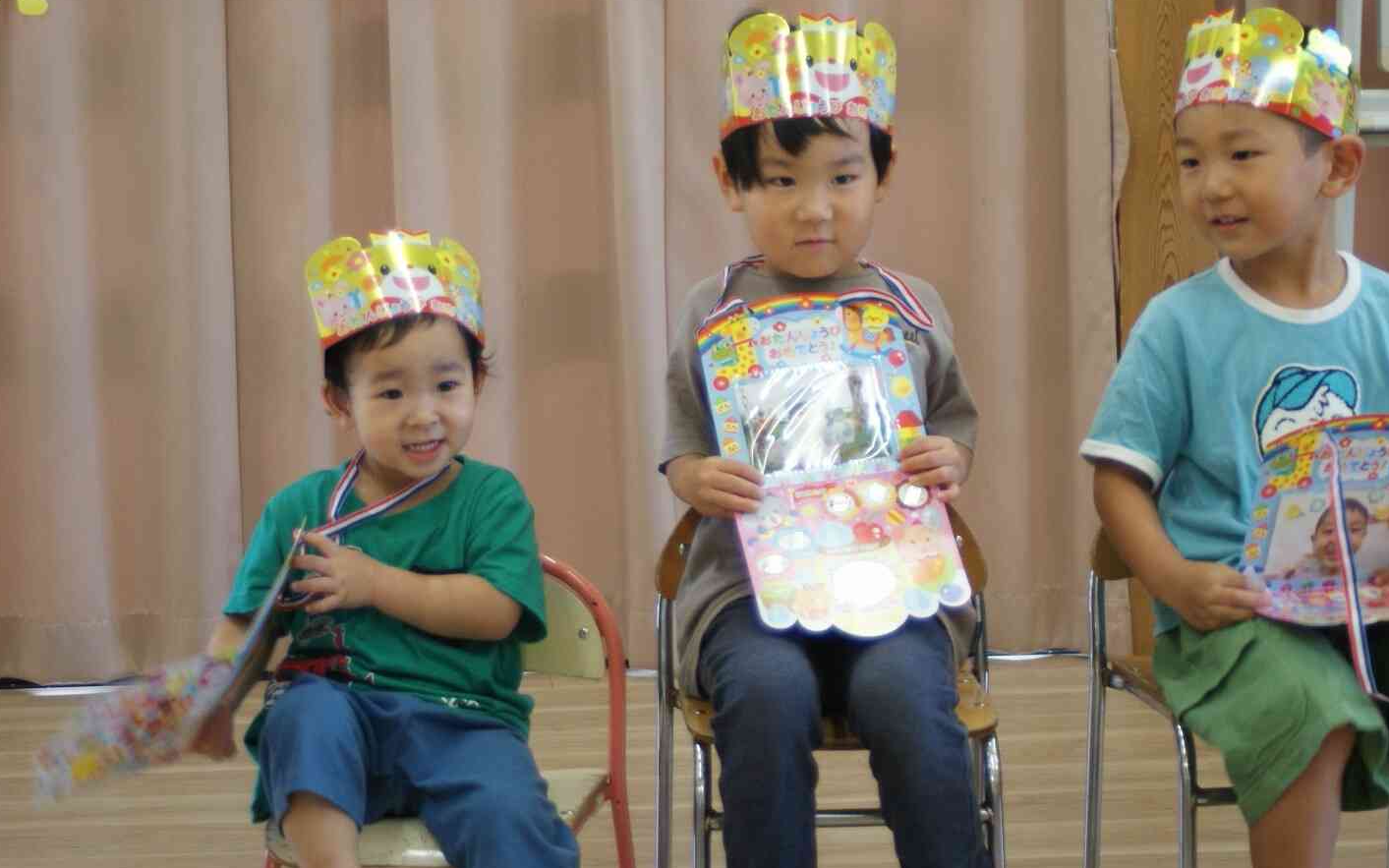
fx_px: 2752
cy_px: 245
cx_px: 717
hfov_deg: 28.3
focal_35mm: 73
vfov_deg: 17.8
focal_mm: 35
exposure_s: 1/60
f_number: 4
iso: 400
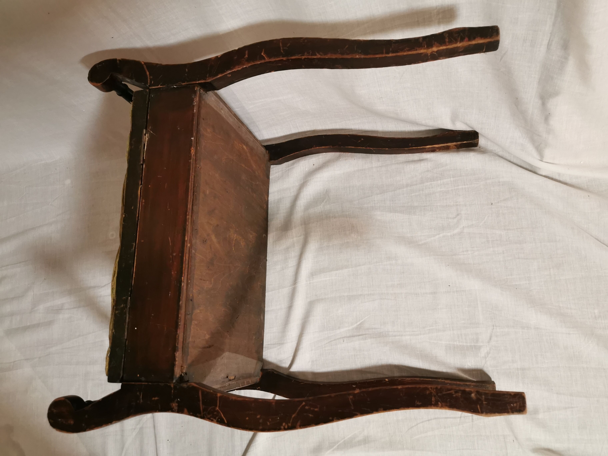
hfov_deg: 65.3
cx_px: 304
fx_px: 474
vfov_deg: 51.4
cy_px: 228
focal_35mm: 27
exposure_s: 1/50
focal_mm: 5.58
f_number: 1.8
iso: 320
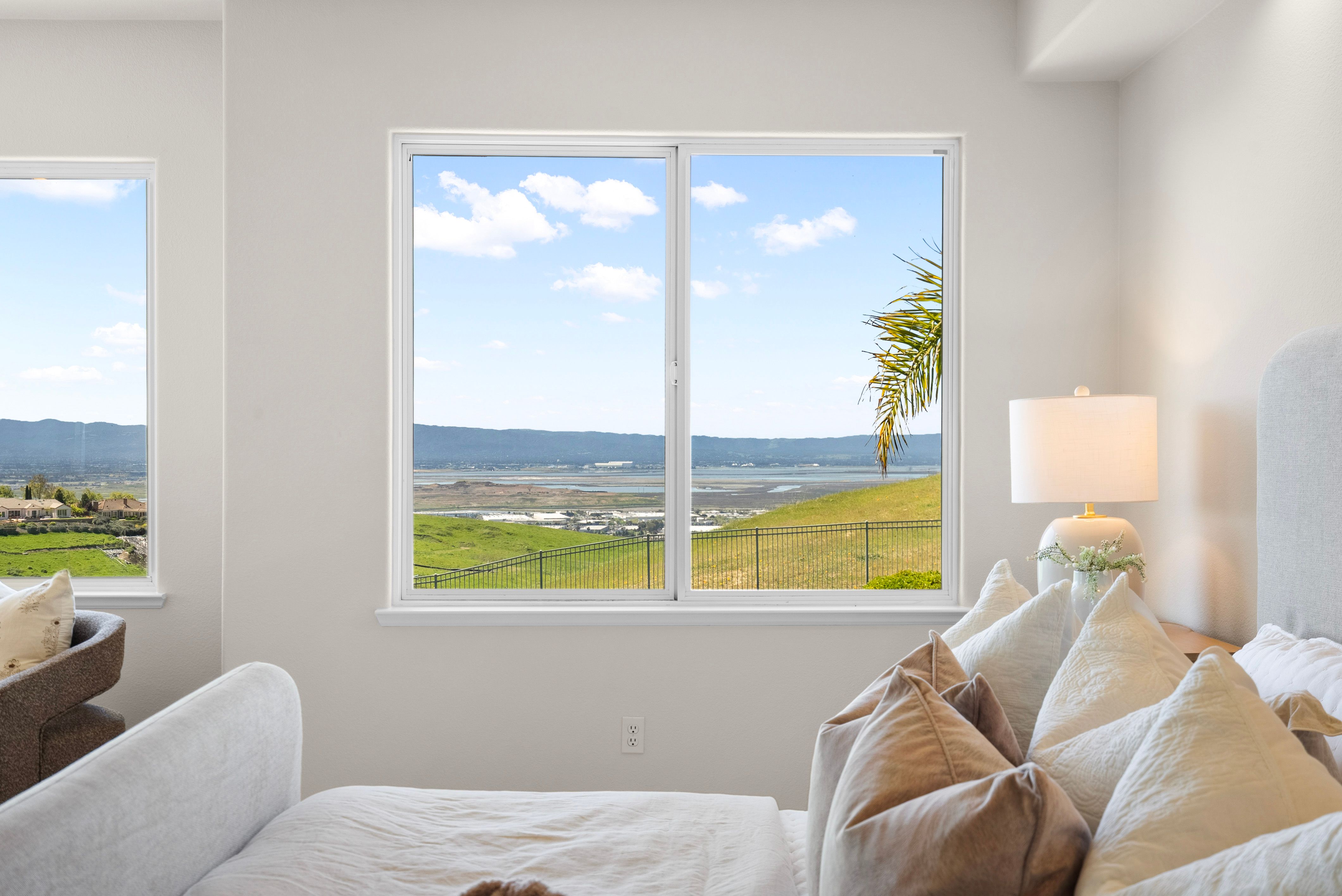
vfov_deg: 37.9
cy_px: 448
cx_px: 671
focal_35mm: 35
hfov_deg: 54.4
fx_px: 1305
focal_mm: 35
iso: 100
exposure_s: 1/640
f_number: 8
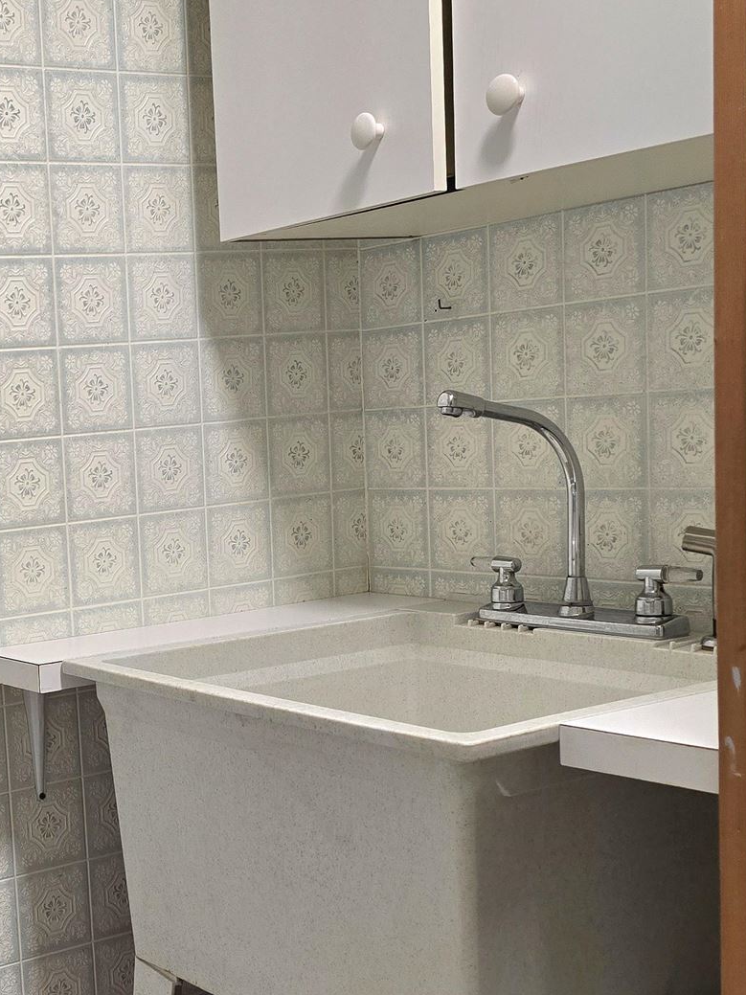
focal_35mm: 51
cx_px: -40
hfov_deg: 26.6
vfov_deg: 37.3
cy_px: 613
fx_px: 1466
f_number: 1.7
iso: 200
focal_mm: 6.3
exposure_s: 1/120
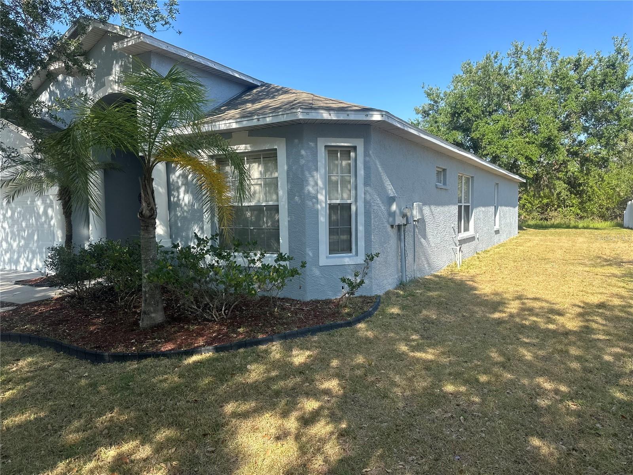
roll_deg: +2.0
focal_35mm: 24
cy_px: 238
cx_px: 316
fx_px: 439
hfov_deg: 71.6
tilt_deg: -3.3
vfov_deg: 56.8
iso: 80
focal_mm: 6.86
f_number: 1.78
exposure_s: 1/1453
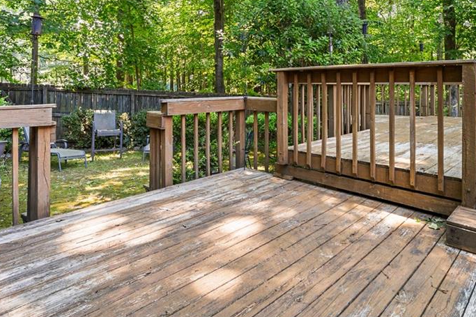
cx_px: 258
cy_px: 94
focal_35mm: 24
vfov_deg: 51.6
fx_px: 317
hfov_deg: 73.6
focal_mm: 16
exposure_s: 1/6
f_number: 8
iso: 250
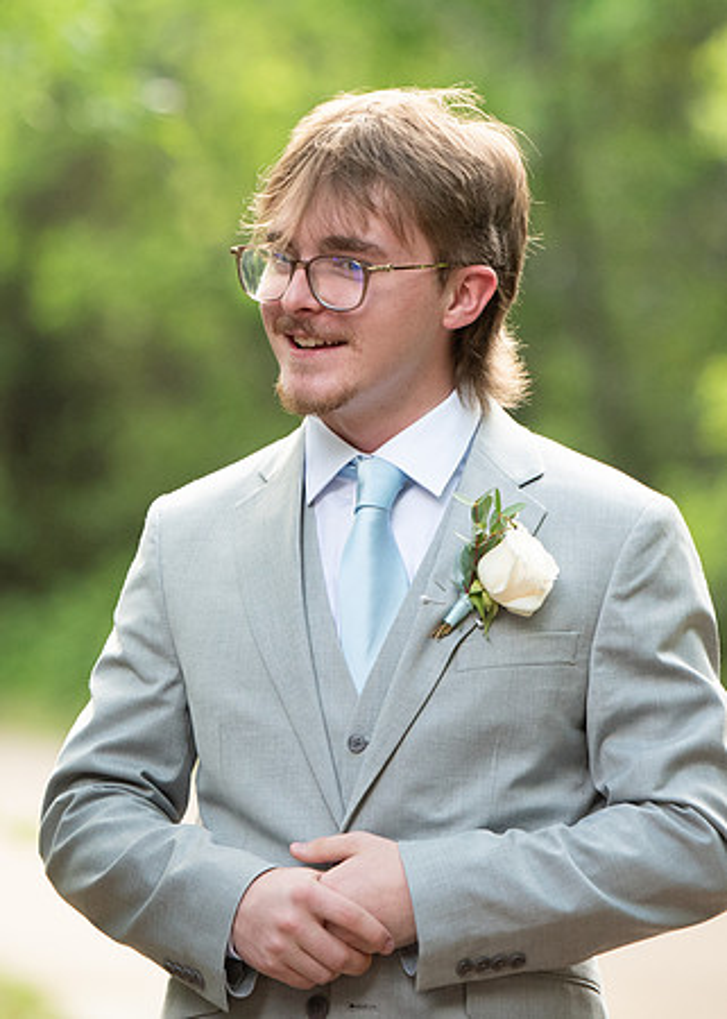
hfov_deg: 4.4
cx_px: 202
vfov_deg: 6.2
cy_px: 312
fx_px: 9420
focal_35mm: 326
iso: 800
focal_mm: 160
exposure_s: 1/1000
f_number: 2.8
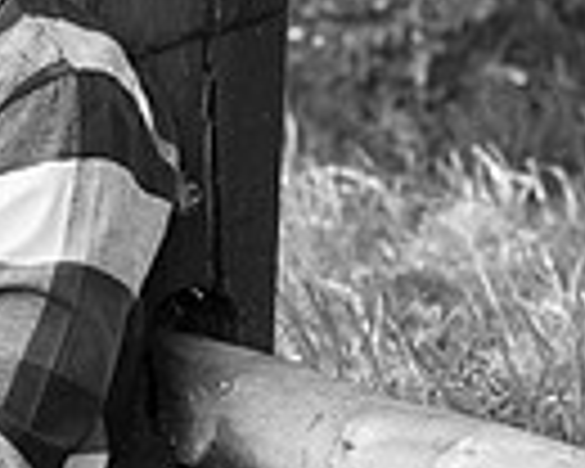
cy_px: 155
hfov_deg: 6.4
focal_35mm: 294
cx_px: -477
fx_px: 5090
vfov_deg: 5.3
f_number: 5
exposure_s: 1/200
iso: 400
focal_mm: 70
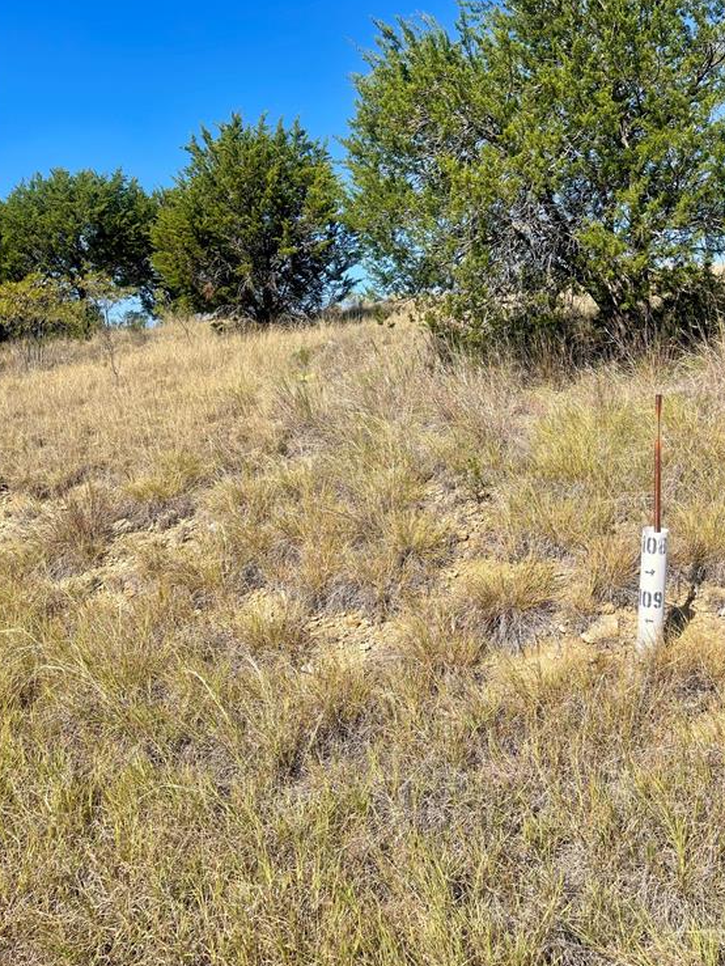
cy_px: 470
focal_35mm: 26
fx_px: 726
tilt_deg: -5.7
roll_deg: +0.9
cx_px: 362
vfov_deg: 67.3
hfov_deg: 53.1
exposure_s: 1/3165
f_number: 1.6
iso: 32
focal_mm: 5.1
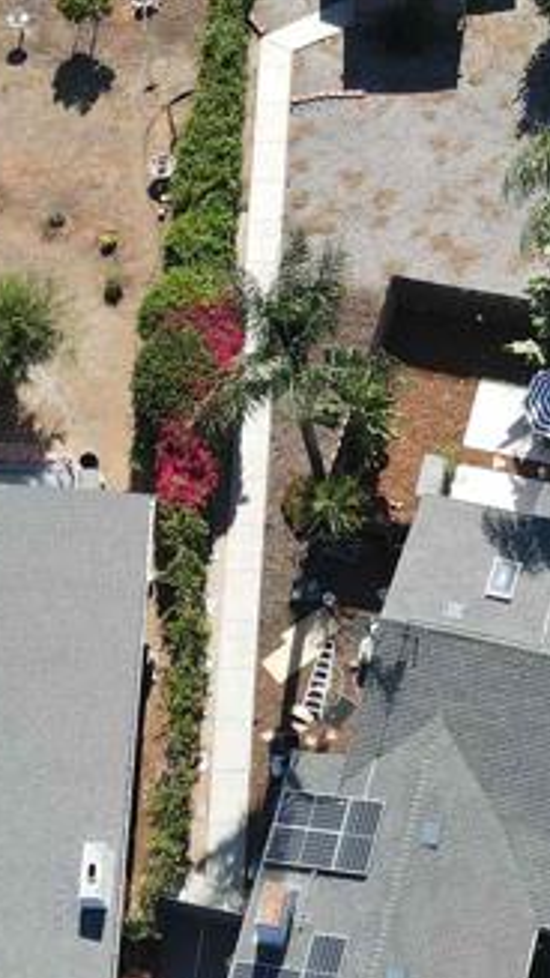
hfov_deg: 14.5
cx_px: 529
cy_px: 476
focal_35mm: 82
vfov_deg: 25.9
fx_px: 2125
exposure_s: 1/350
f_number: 2.8
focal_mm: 4.5
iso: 100
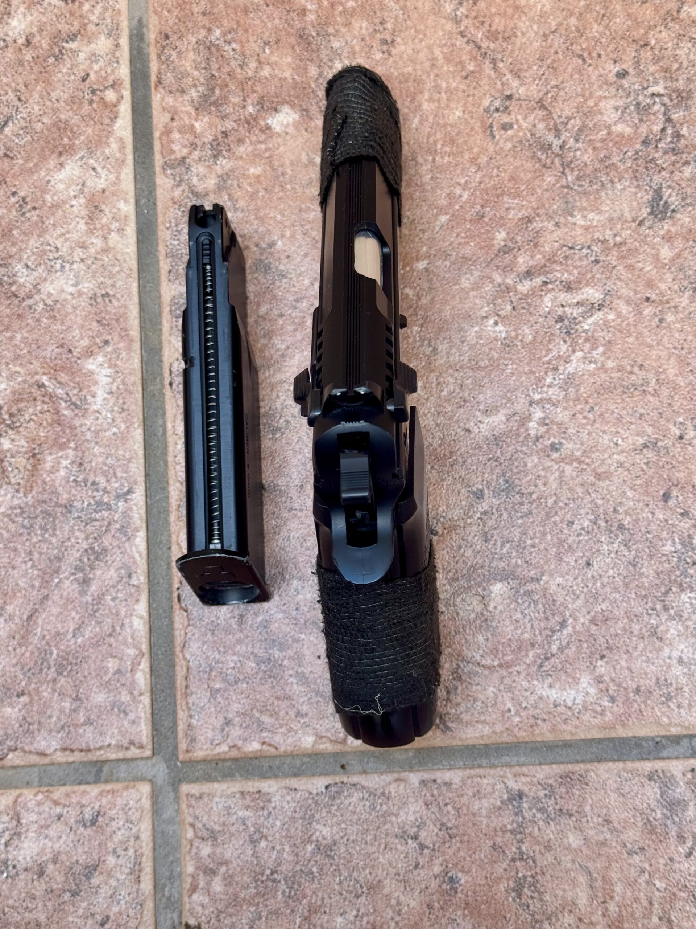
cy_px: 464
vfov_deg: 39.7
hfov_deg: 30.3
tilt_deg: -75.5
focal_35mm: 48
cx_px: 348
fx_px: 1287
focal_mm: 6.76
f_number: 1.78
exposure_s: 1/135
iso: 64
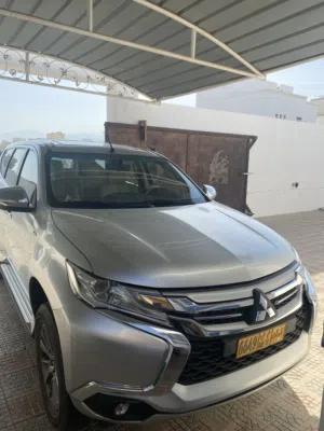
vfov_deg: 67.3
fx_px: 324
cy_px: 216
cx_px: 162
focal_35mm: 26
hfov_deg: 53.1
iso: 32
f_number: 1.8
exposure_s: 1/1866
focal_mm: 4.25
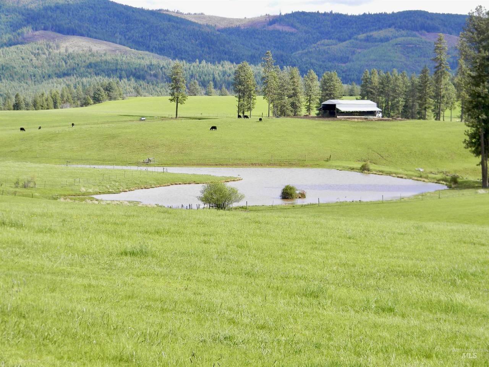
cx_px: 244
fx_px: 1172
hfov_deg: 23.6
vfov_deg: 17.8
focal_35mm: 83
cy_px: 184
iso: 80
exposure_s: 1/200
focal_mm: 15.1
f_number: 4.5
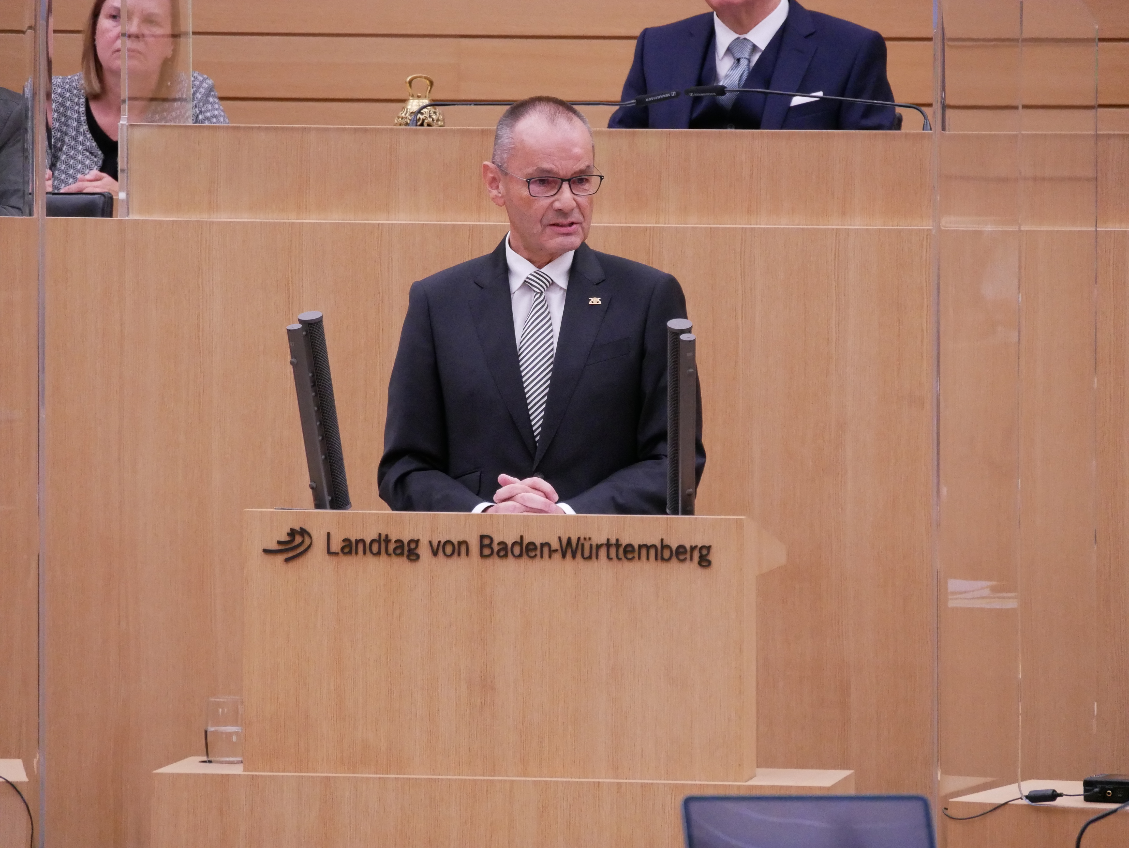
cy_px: 424
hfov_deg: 7.6
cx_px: 564
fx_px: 8483
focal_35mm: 260
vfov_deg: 5.7
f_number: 5.6
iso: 3200
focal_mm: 130
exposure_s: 1/320
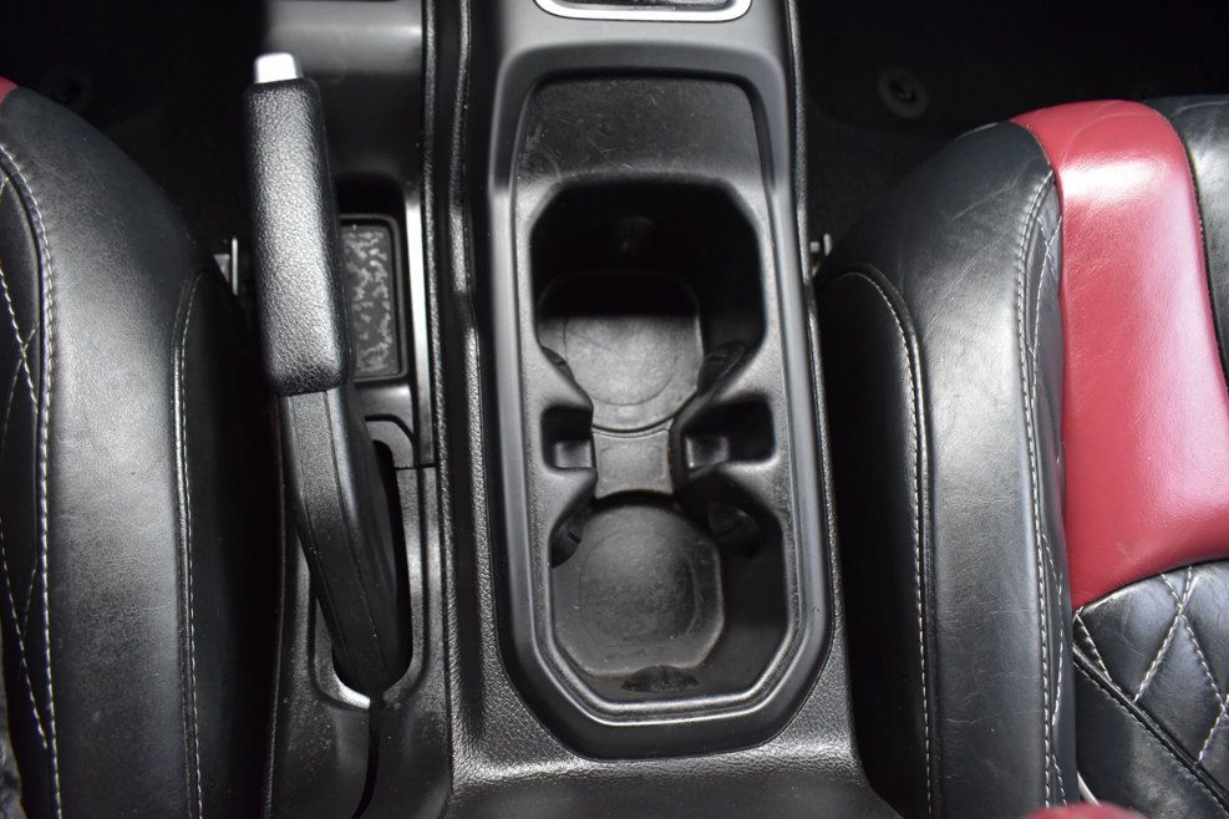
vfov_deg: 46.4
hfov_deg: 65.5
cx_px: 628
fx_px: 956
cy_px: 417
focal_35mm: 28
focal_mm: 18
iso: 1100
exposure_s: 1/15
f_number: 6.3
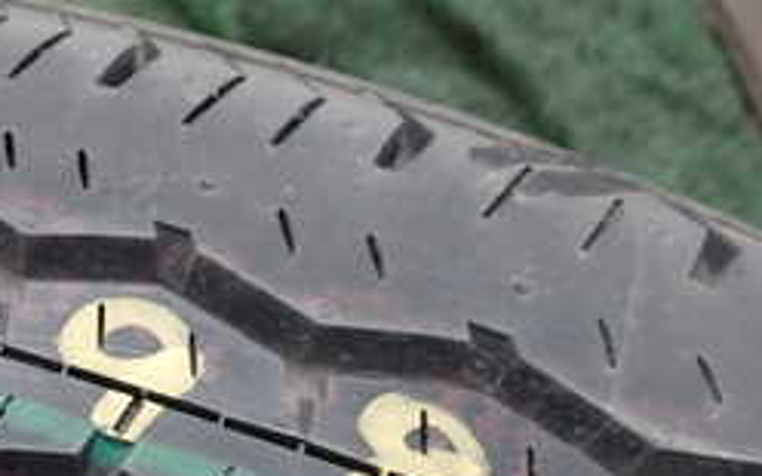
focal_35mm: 77
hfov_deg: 24.5
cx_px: -126
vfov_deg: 16.6
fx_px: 1599
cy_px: 470
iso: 100
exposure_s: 1/400
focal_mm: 5.4
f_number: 3.2
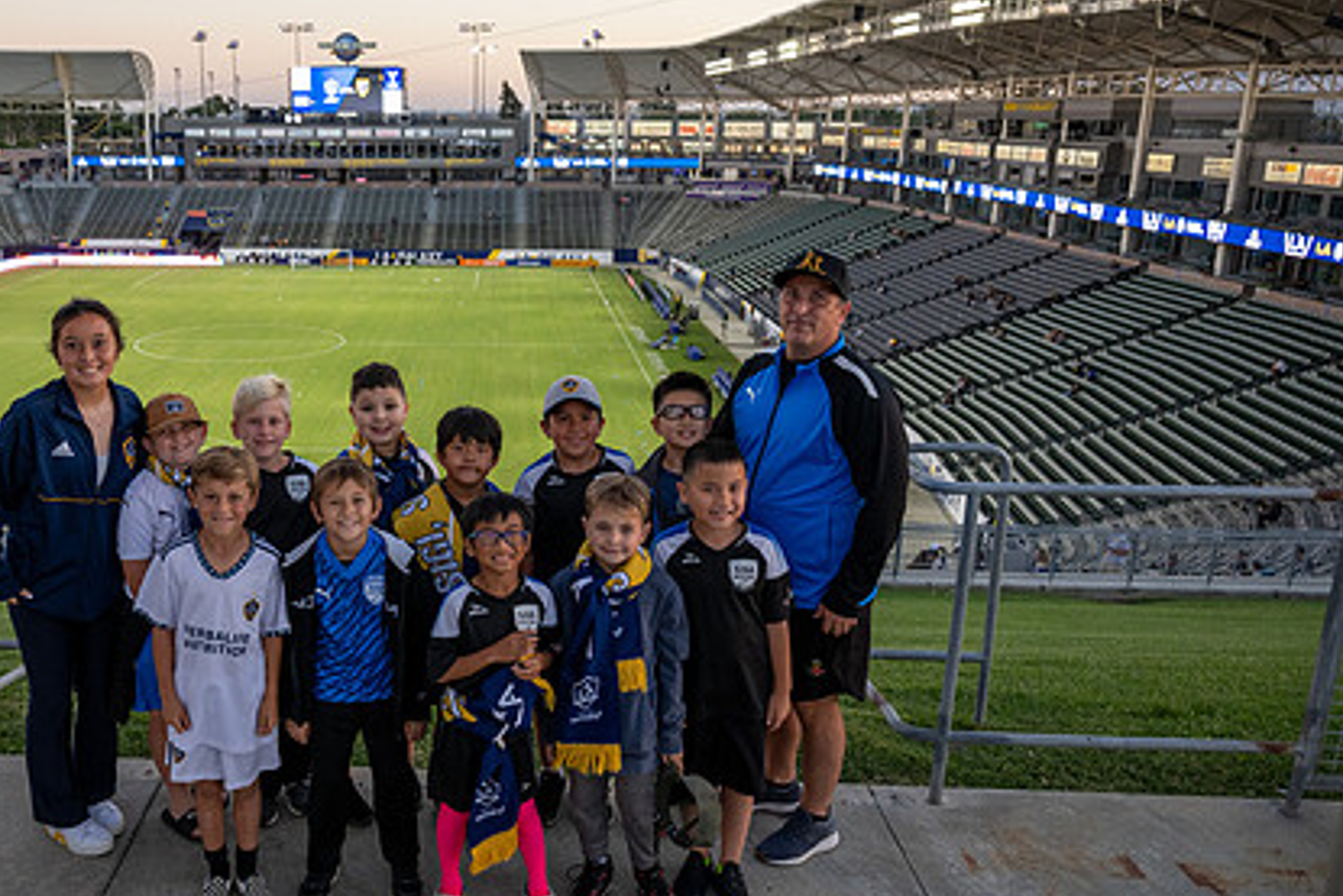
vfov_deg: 38.9
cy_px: 461
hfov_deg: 54.5
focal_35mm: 34
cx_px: 430
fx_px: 1269
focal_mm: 24
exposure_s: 1/200
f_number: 5.6
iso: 1000
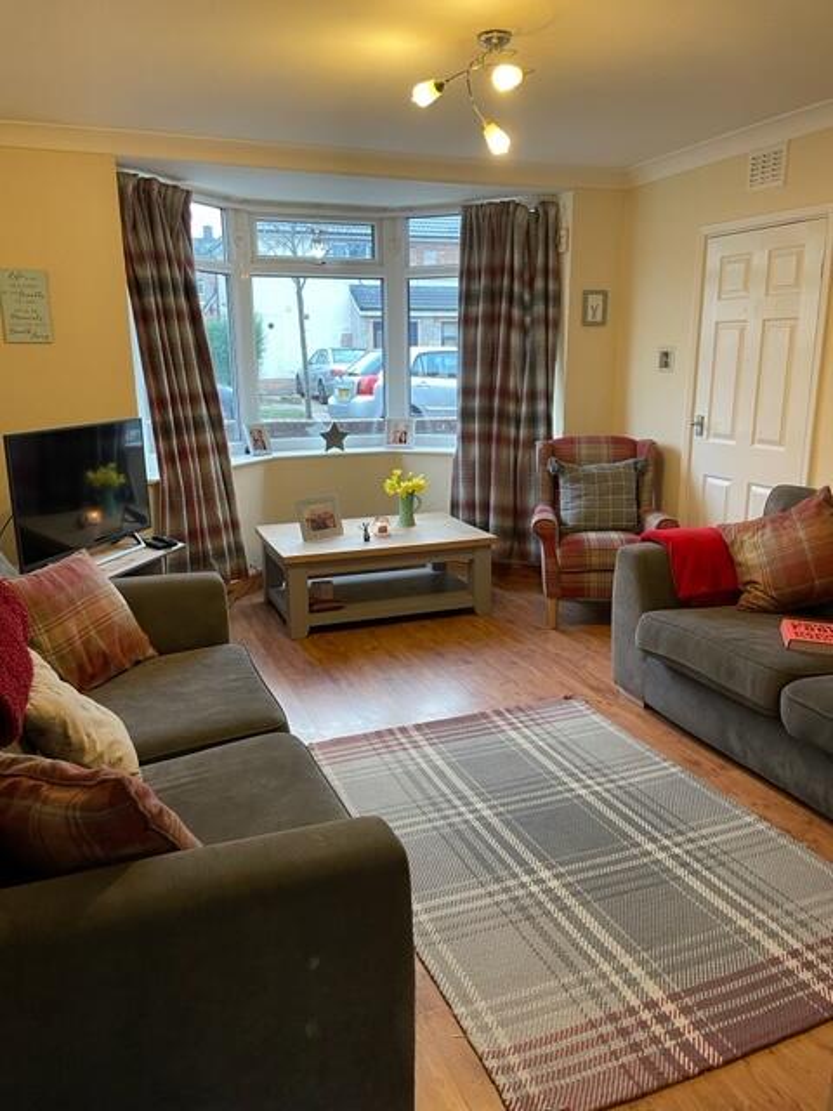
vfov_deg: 67.3
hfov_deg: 53.1
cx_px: 416
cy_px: 556
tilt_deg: -13.4
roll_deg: +1.2
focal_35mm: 26
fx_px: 834
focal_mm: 4.2
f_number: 1.6
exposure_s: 1/50
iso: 200
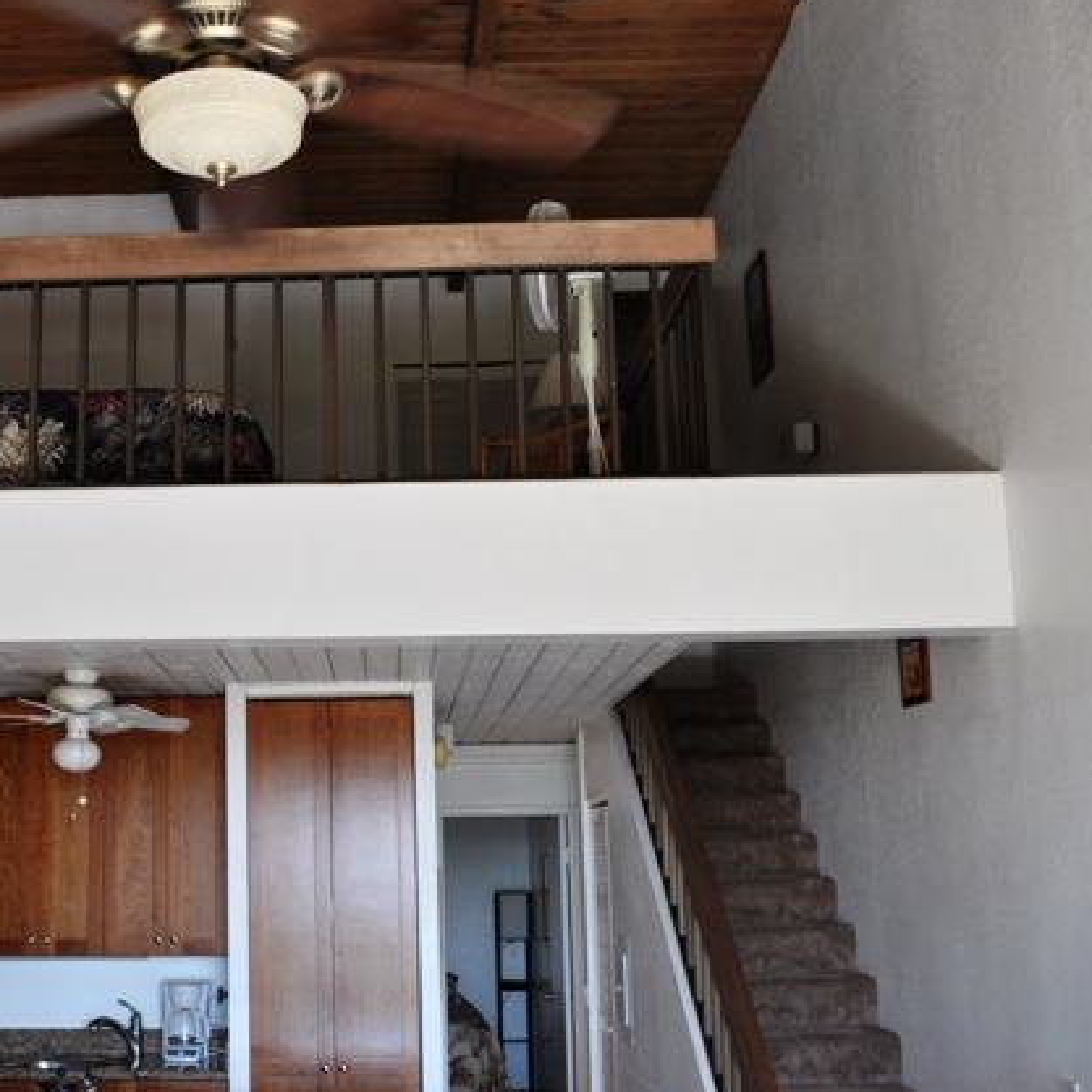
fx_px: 1570
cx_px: 272
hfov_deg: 37.4
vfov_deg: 38.3
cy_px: 596
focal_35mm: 44
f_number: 4.5
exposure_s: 1/80
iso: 400
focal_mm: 18
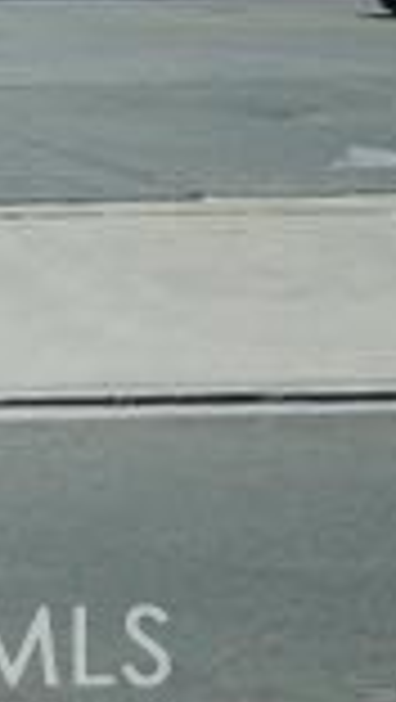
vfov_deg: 13.0
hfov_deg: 7.0
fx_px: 3036
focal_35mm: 163
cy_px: -47
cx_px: -576
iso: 50
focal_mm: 8.7
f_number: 8.4
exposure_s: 1/180
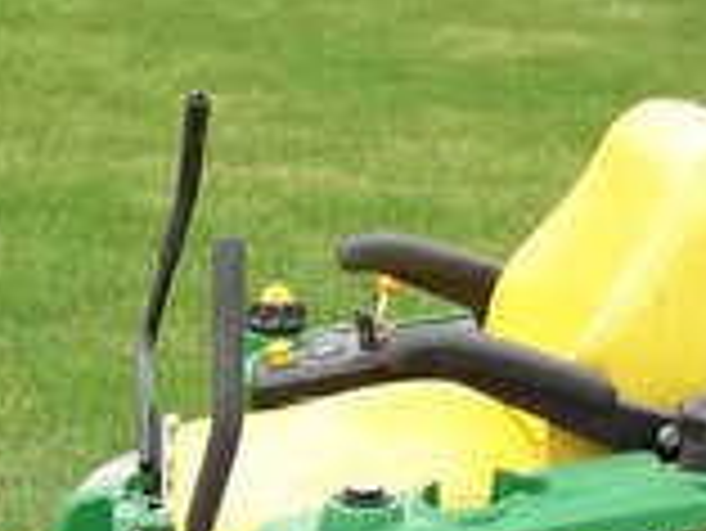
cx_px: 288
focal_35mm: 114
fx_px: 2327
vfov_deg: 12.5
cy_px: 720
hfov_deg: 17.2
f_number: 3.3
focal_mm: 5.9
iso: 64
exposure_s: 1/400
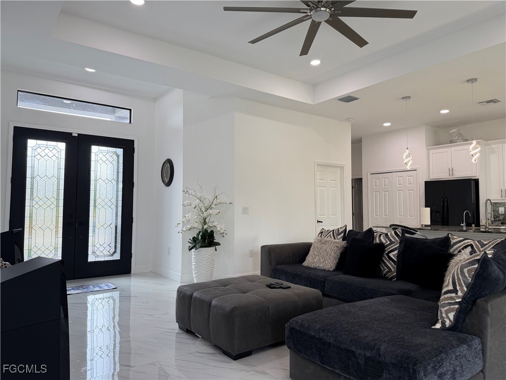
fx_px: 351
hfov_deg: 71.6
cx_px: 253
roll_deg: -0.1
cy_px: 190
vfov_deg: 56.8
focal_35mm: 24
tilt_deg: +3.5
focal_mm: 6.76
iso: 125
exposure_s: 1/199
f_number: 1.78
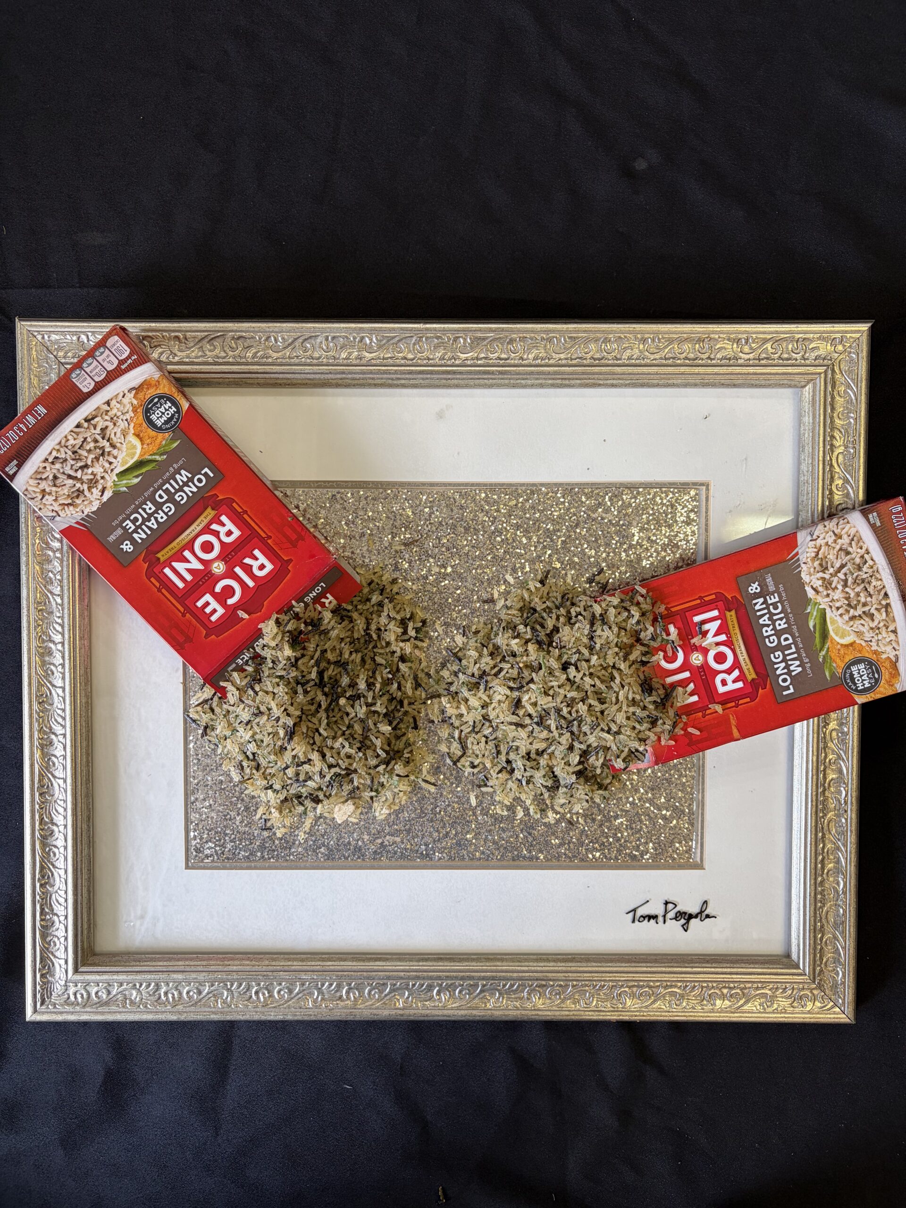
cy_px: 604
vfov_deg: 67.3
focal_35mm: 26
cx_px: 453
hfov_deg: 53.1
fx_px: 907
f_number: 1.6
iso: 100
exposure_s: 1/120
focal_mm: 5.96
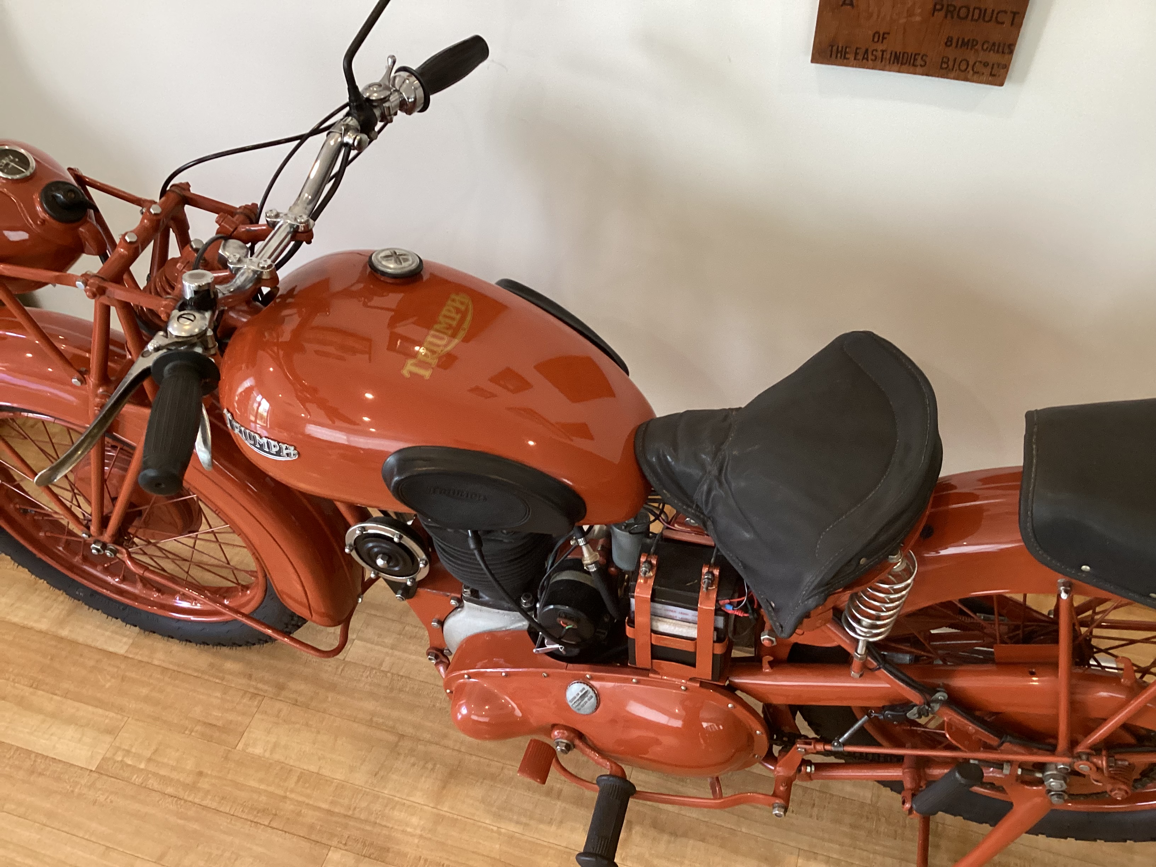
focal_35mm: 31
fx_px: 1035
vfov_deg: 45.4
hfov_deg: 58.4
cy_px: 434
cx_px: 578
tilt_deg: -48.0
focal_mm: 3.3
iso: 320
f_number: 2.4
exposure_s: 1/60
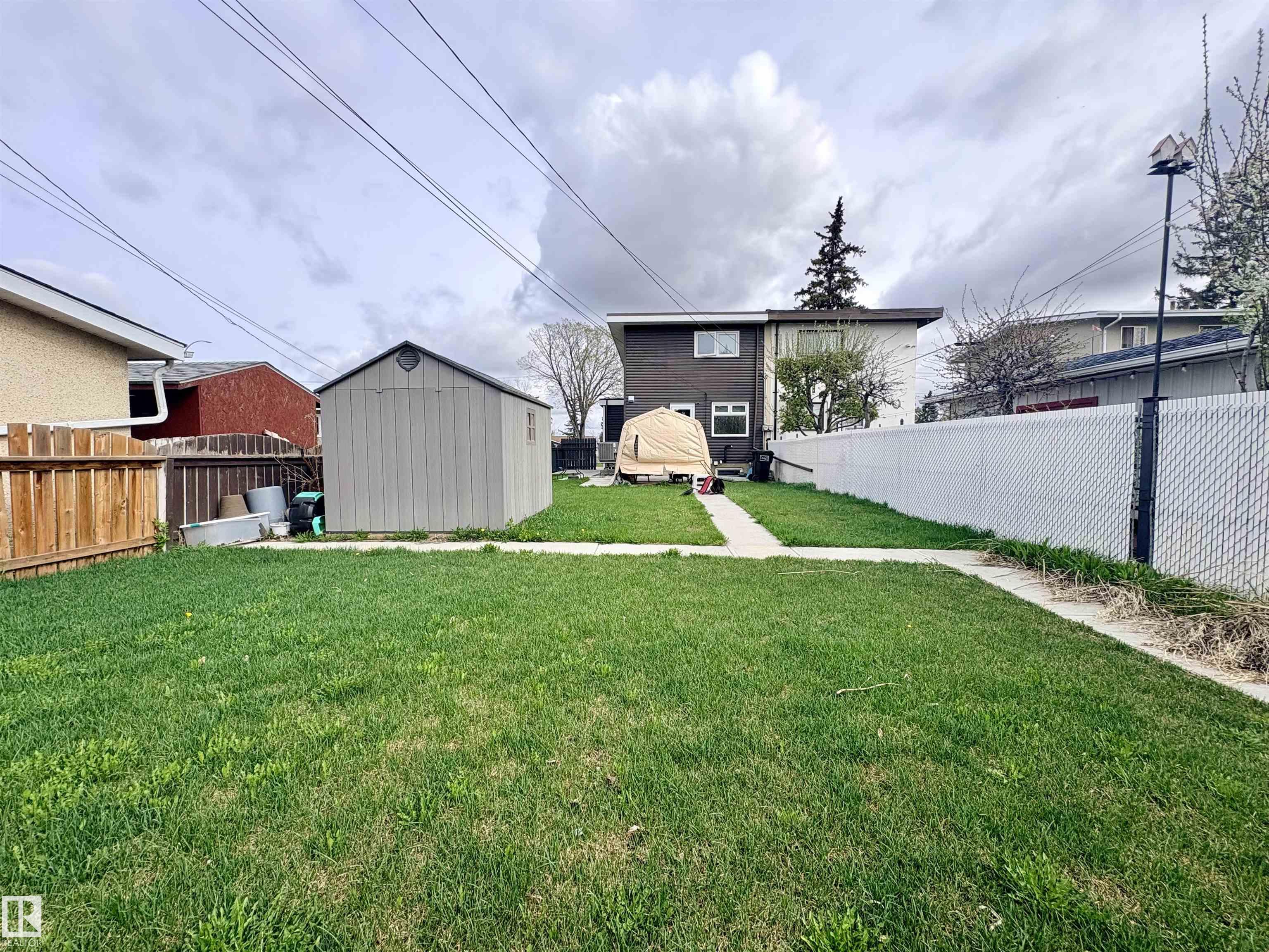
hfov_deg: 102.1
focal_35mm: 14
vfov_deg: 85.7
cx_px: 634
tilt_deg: -1.1
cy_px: 476
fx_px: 513
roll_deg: +0.3
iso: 50
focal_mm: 2.22
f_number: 2.2
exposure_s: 1/1299
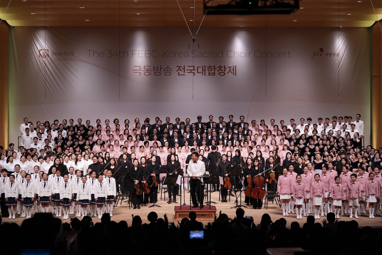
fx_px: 743
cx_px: 191
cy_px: 128
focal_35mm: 70
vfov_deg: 19.5
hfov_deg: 28.8
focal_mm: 70
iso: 2000
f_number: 5
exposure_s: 1/160
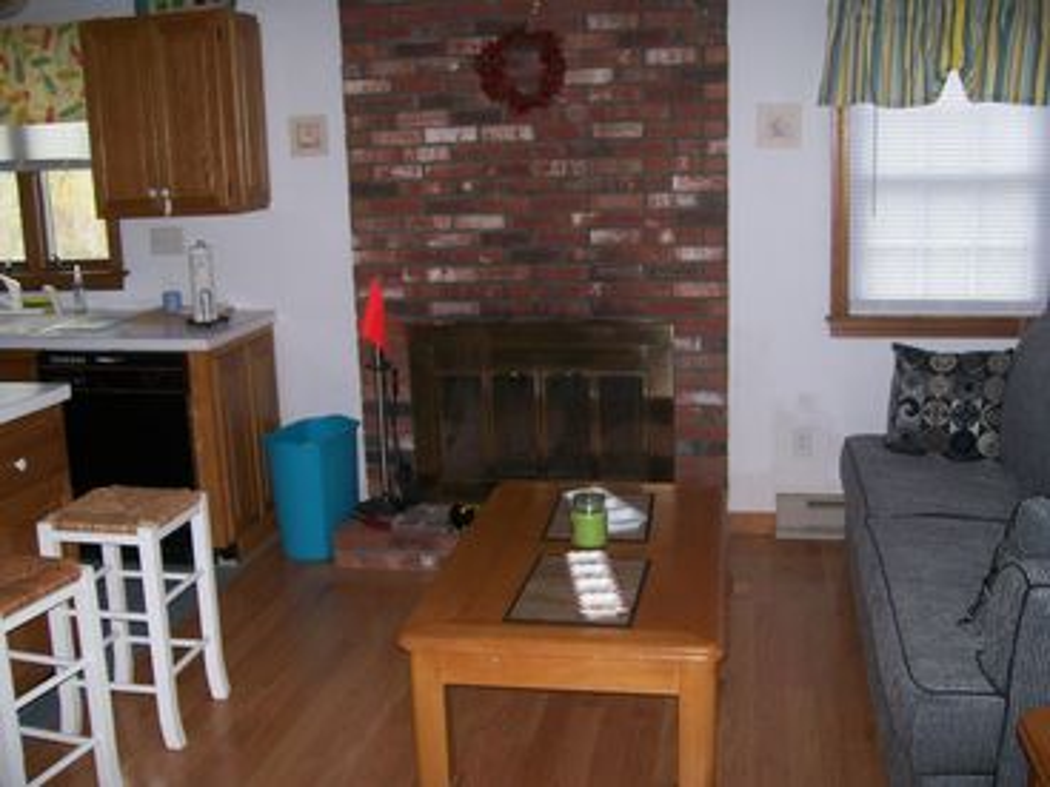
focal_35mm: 36
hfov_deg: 51.4
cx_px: 525
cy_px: 394
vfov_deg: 39.7
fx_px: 1092
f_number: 2.7
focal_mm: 6
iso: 80
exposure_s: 1/64
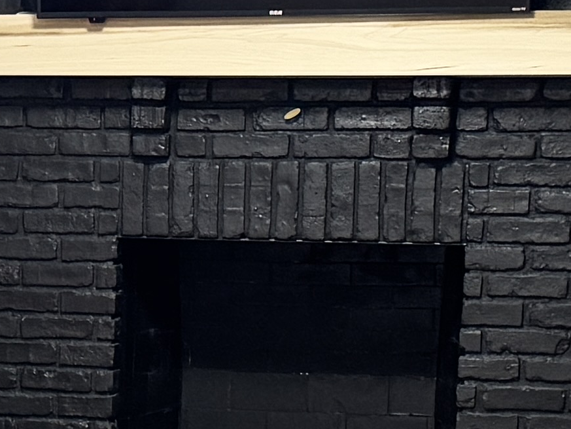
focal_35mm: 157
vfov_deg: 9.3
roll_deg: -1.2
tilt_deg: -10.2
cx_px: -119
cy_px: 578
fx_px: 2590
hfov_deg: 12.3
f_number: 1.78
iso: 400
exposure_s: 1/60
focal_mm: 6.76
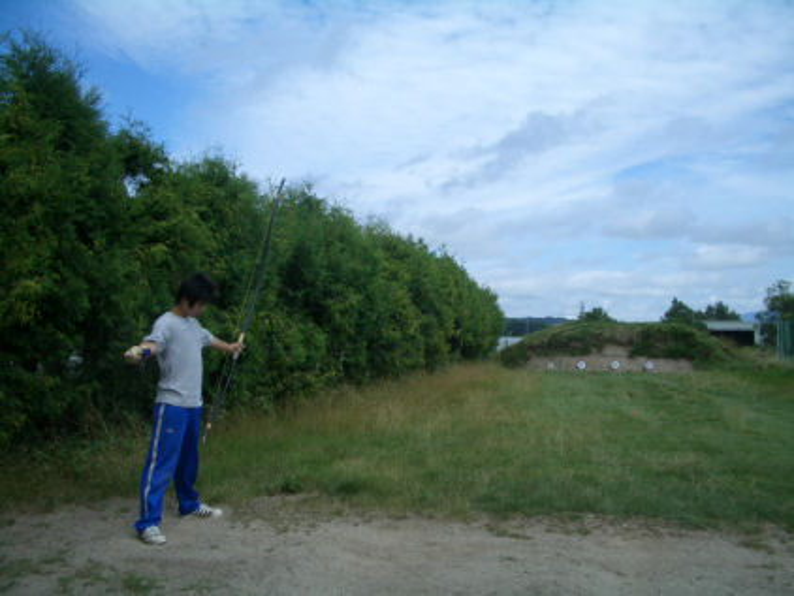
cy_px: 298
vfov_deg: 40.7
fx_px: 803
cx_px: 397
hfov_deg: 52.6
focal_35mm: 35
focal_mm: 5.8
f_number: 4.3
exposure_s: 1/640
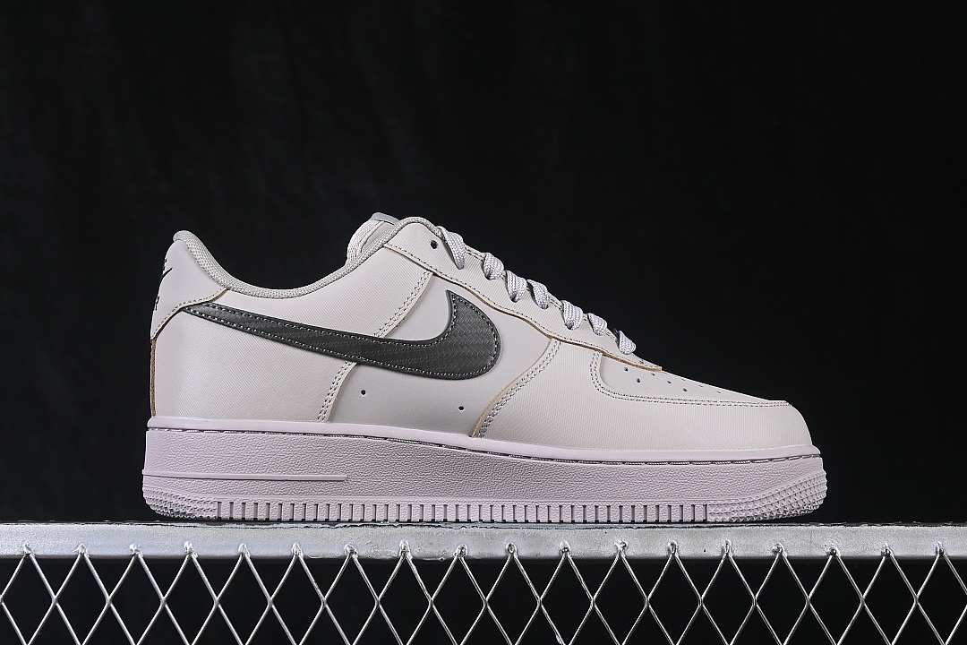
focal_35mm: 75
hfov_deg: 27.0
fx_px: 2014
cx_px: 484
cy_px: 322
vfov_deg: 18.2
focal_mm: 50
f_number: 7.1
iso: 160
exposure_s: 1/80
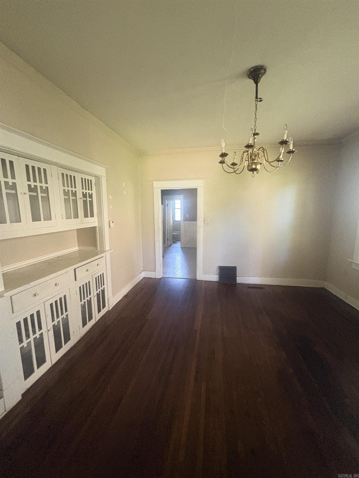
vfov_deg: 102.1
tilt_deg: -9.9
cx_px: 180
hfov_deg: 85.7
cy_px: 239
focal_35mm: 14
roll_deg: -0.8
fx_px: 194
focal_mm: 2.22
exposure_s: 1/60
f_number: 2.2
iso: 640
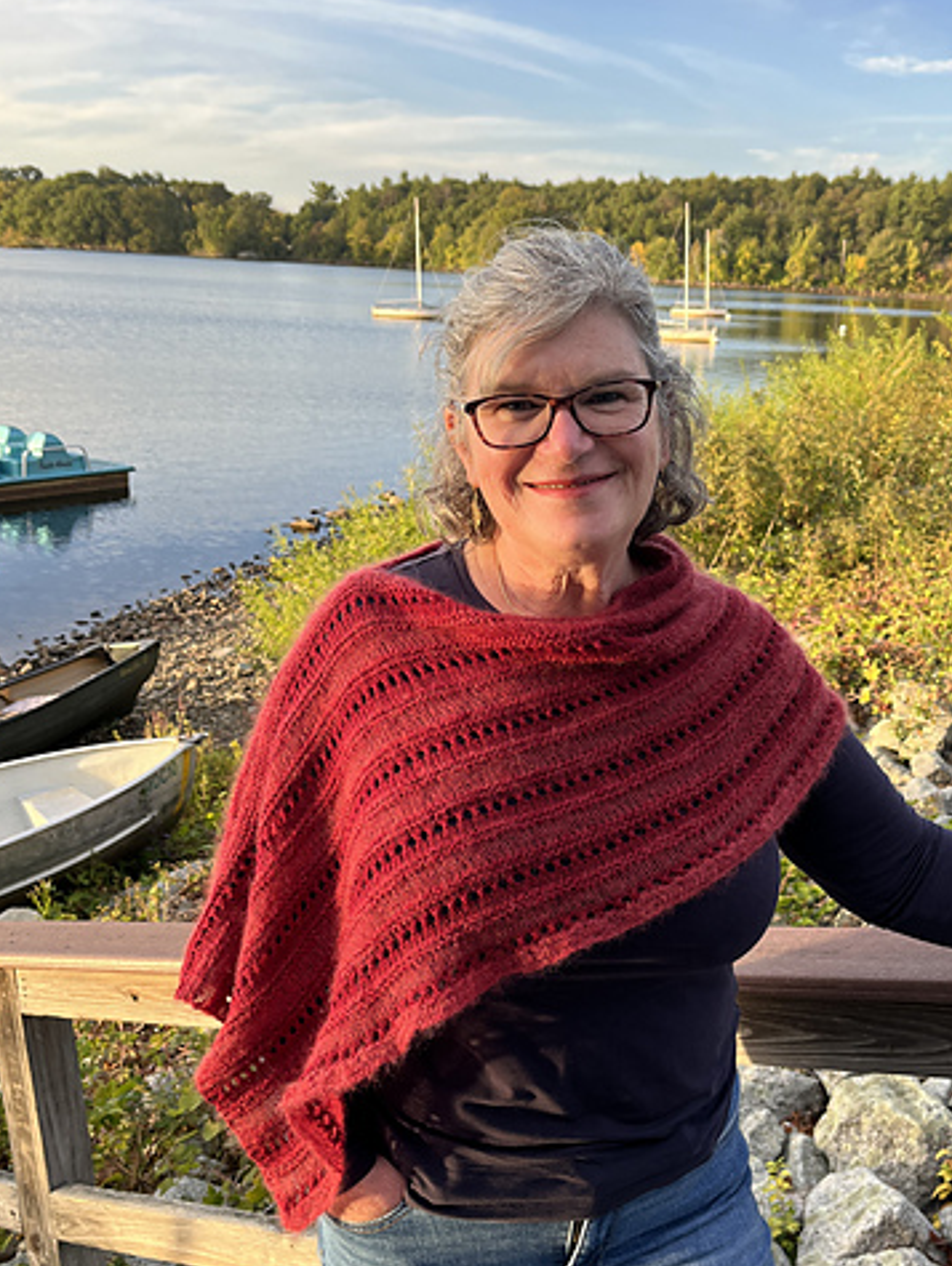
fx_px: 1282
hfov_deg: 40.4
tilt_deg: -18.3
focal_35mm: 35
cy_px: 704
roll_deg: -2.5
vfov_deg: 52.5
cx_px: 603
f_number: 1.6
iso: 50
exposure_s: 1/404
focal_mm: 5.1
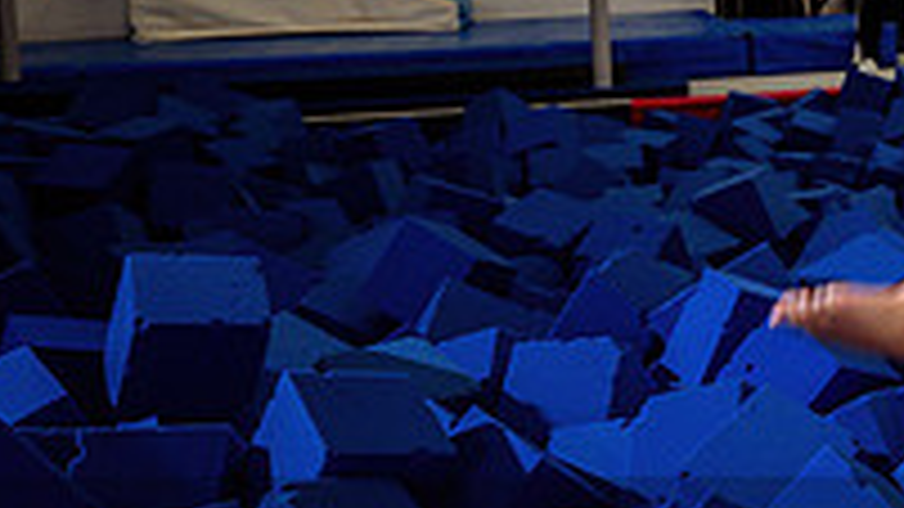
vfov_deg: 14.7
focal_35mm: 81
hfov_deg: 22.0
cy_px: 17
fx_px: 1941
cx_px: 1333
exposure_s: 1/400
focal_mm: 25.5
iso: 1600
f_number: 3.5
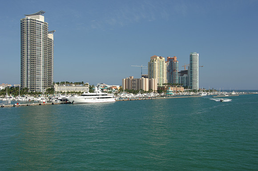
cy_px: 86
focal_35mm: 39
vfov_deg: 34.1
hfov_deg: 49.6
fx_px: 279
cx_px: 129
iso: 100
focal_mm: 26
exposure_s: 1/320
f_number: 8.5
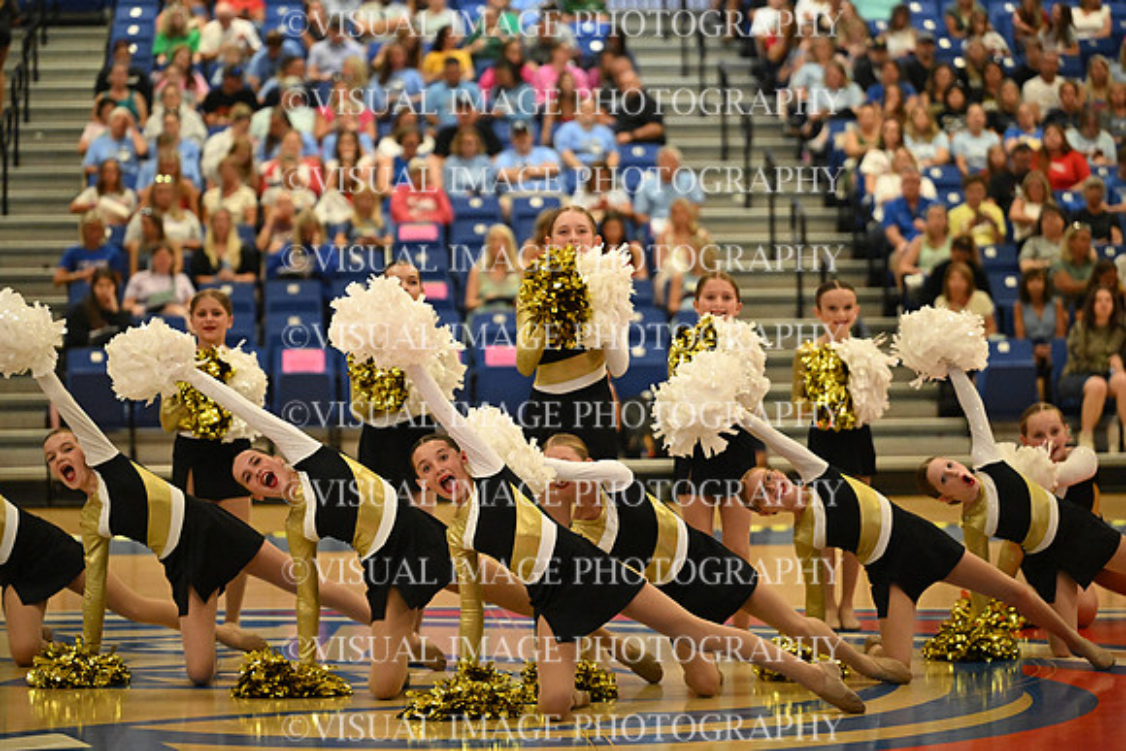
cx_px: 563
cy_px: 376
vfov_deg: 10.6
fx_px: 4067
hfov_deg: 15.8
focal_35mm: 130
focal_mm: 130
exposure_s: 1/1000
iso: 8000
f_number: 2.8
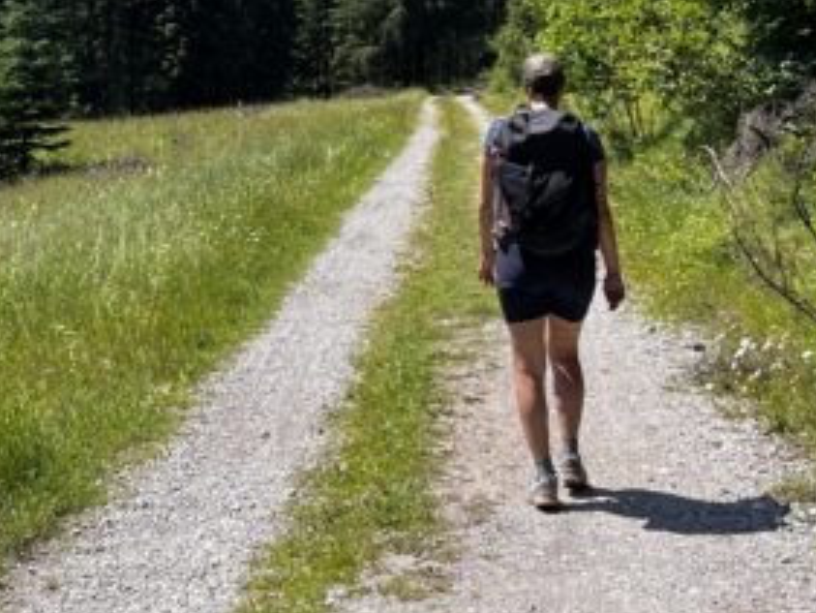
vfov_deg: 20.3
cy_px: 41
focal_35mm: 71
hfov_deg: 27.3
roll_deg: -0.2
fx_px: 1674
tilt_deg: +1.0
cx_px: 340
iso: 50
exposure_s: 1/3257
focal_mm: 5.7
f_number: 1.5
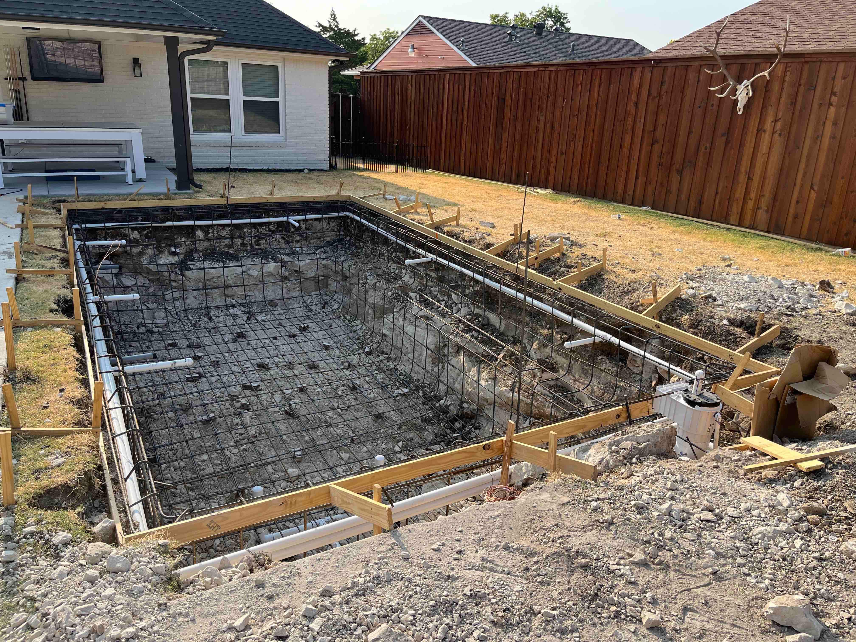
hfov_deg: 67.3
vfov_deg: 53.1
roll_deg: -3.7
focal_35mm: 26
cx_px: 428
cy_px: 321
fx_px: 643
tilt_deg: -19.4
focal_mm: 5.1
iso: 50
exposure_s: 1/1647
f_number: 1.6
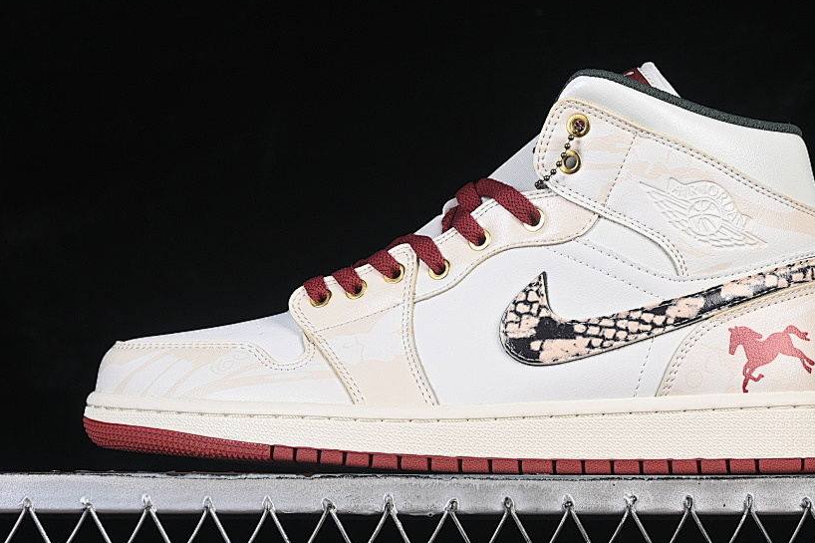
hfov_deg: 20.6
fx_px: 2241
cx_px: 475
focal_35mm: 99
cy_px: 251
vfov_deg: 13.8
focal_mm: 50
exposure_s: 1/80
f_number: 8
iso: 160
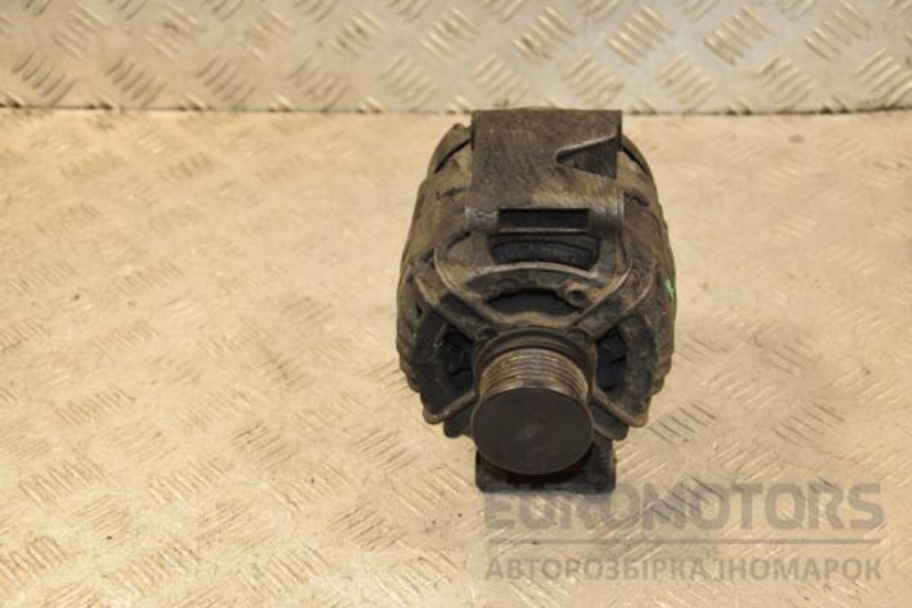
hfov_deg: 27.0
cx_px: 456
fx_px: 1900
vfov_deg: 18.2
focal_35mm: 75
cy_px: 304
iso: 800
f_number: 5
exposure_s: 1/125
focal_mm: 50
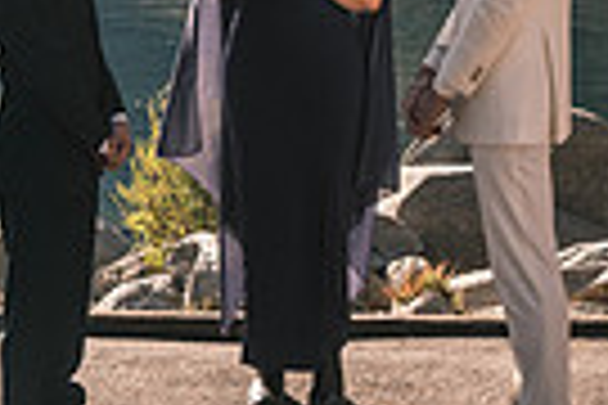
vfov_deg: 11.5
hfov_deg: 17.6
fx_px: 1959
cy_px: -146
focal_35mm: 116
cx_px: 221
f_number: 3.2
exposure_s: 1/2500
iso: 320
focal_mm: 18
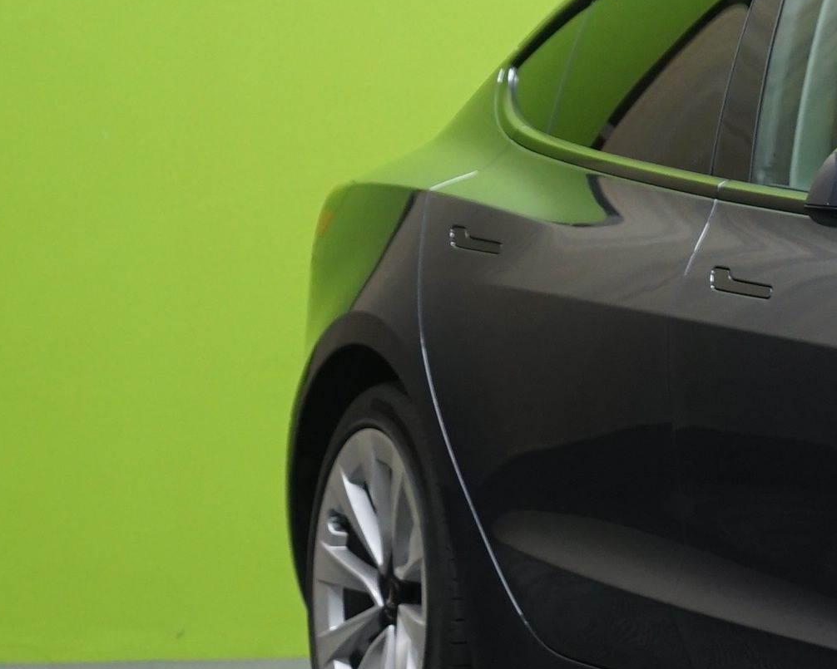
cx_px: 1536
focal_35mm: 213
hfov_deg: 8.7
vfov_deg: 7.3
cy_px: 365
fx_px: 5277
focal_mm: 58
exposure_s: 1/25
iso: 1000
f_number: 5
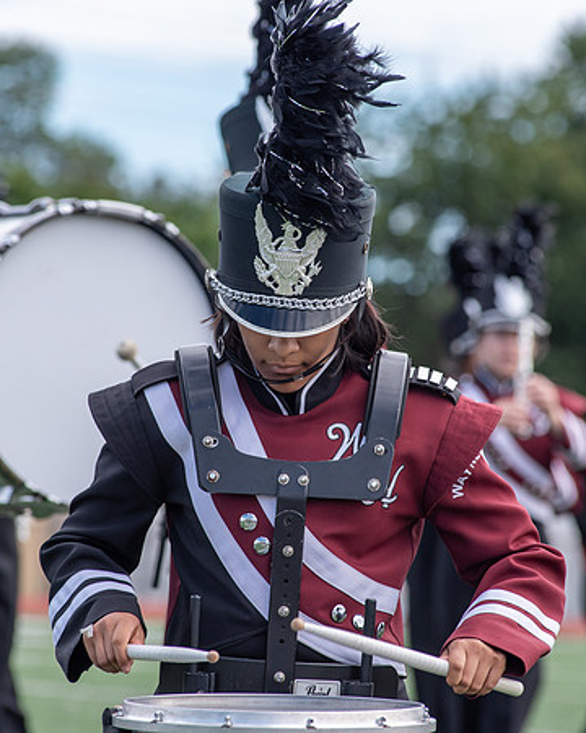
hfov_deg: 5.5
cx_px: 320
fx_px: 6101
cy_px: 366
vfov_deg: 6.9
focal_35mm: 281
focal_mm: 200
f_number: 5.6
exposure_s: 1/640
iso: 200
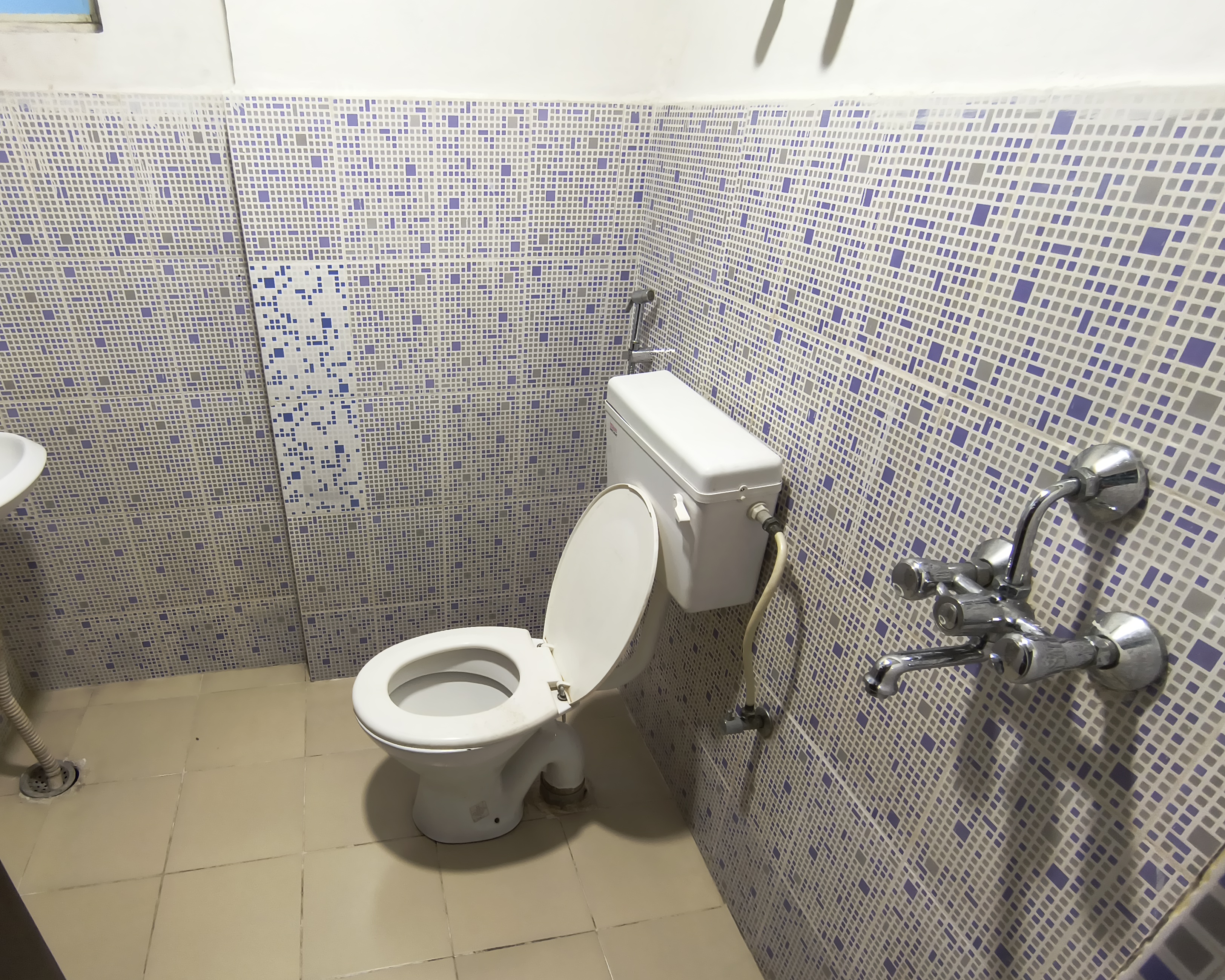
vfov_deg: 83.4
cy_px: 569
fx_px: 544
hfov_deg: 95.5
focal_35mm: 15
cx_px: 489
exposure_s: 1/33.3
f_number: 2.2
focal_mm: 2.13
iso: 571
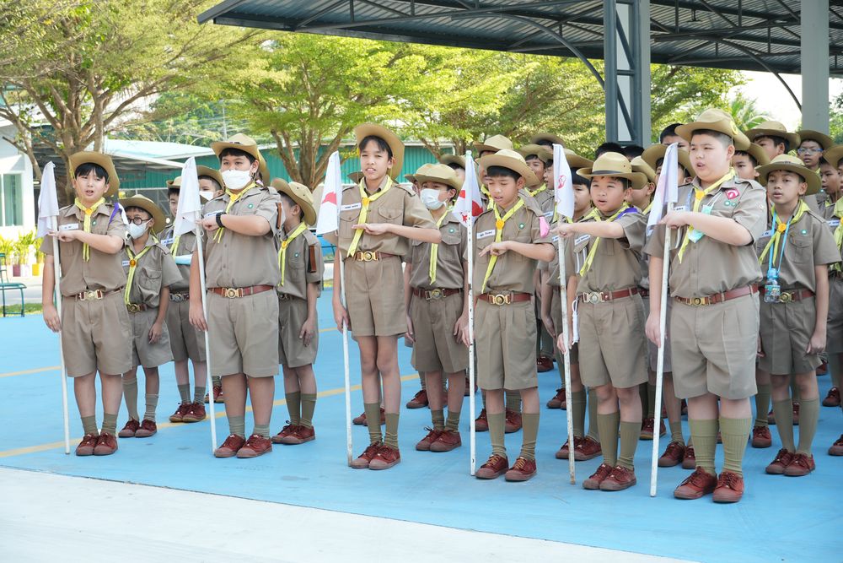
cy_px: 282
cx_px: 422
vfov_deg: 20.2
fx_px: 1581
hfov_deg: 29.9
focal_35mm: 68
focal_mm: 45
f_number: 5
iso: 100
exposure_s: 1/80
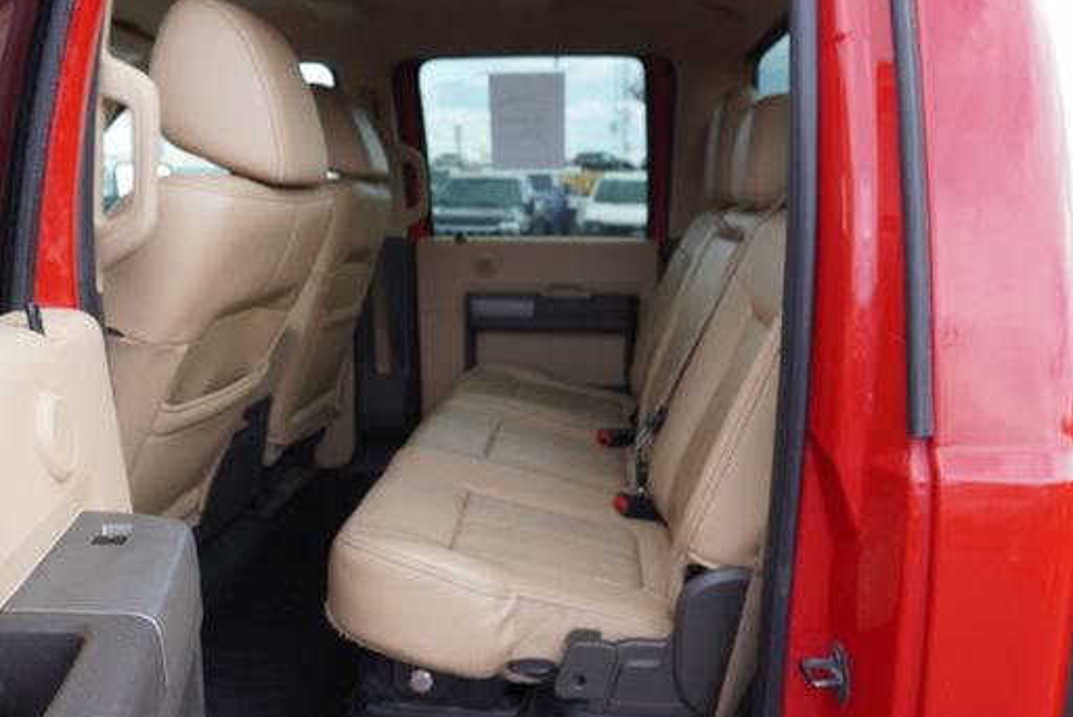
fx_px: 895
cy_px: 375
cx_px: 469
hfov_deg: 61.7
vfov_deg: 43.6
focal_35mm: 30
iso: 160
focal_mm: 16
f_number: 4
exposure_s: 1/160
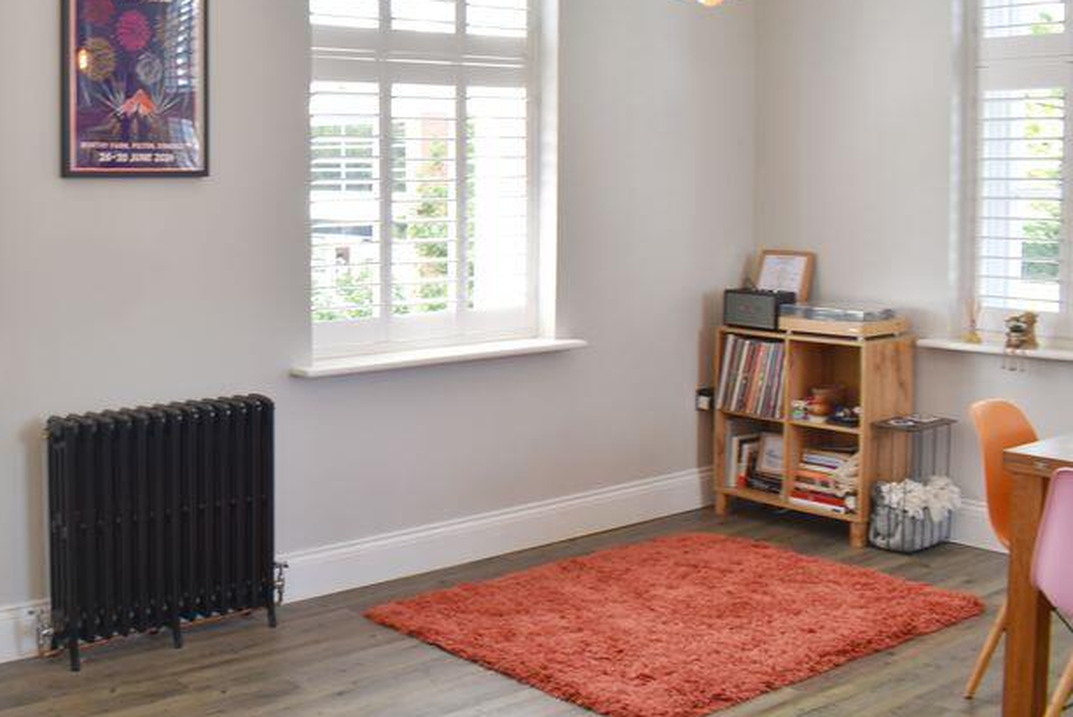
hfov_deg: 41.8
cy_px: 253
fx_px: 1342
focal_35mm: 45
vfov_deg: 29.7
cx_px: 220
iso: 100
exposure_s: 1/20
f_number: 5.6
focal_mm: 18
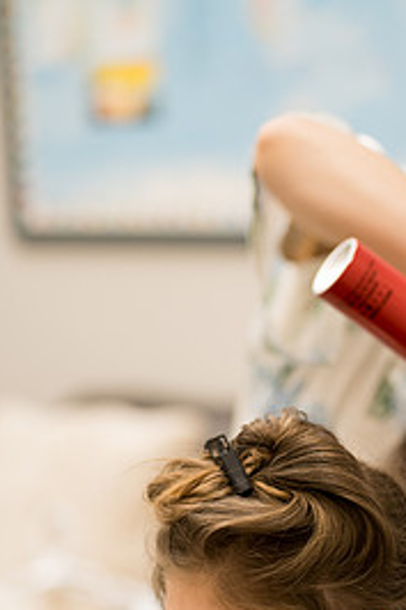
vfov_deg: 14.2
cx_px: 339
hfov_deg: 9.5
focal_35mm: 144
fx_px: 2439
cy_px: 477
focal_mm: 85
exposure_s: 1/160
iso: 640
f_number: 2.2
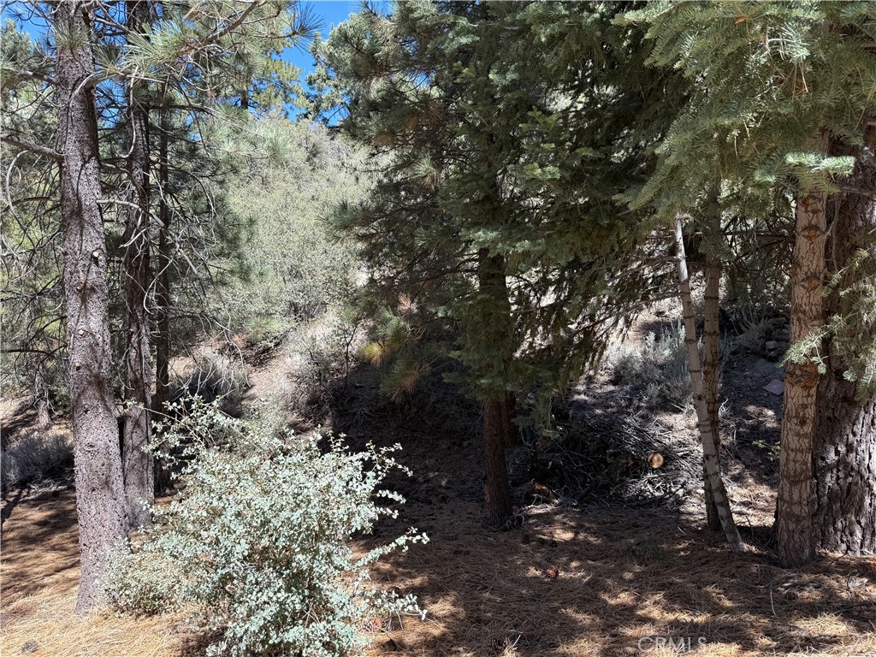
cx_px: 438
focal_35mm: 24
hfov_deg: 71.6
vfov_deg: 56.8
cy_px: 328
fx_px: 607
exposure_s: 1/849
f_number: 1.78
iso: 80
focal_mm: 6.76
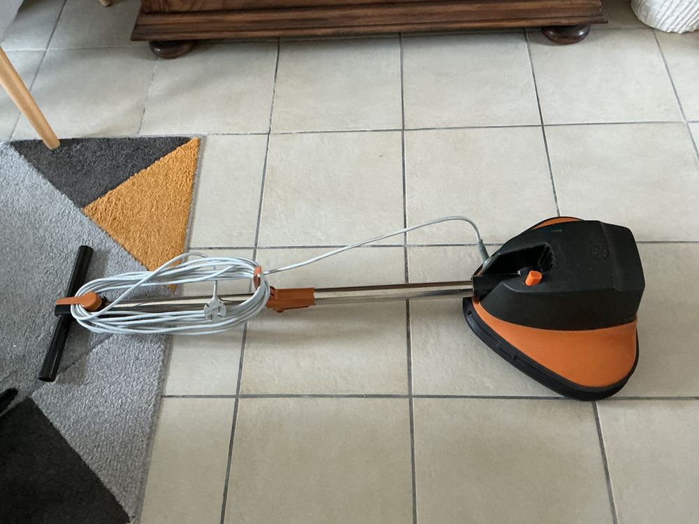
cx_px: 350
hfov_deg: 61.7
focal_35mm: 29
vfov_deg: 48.2
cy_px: 262
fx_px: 586
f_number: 1.8
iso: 250
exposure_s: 1/60
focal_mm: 3
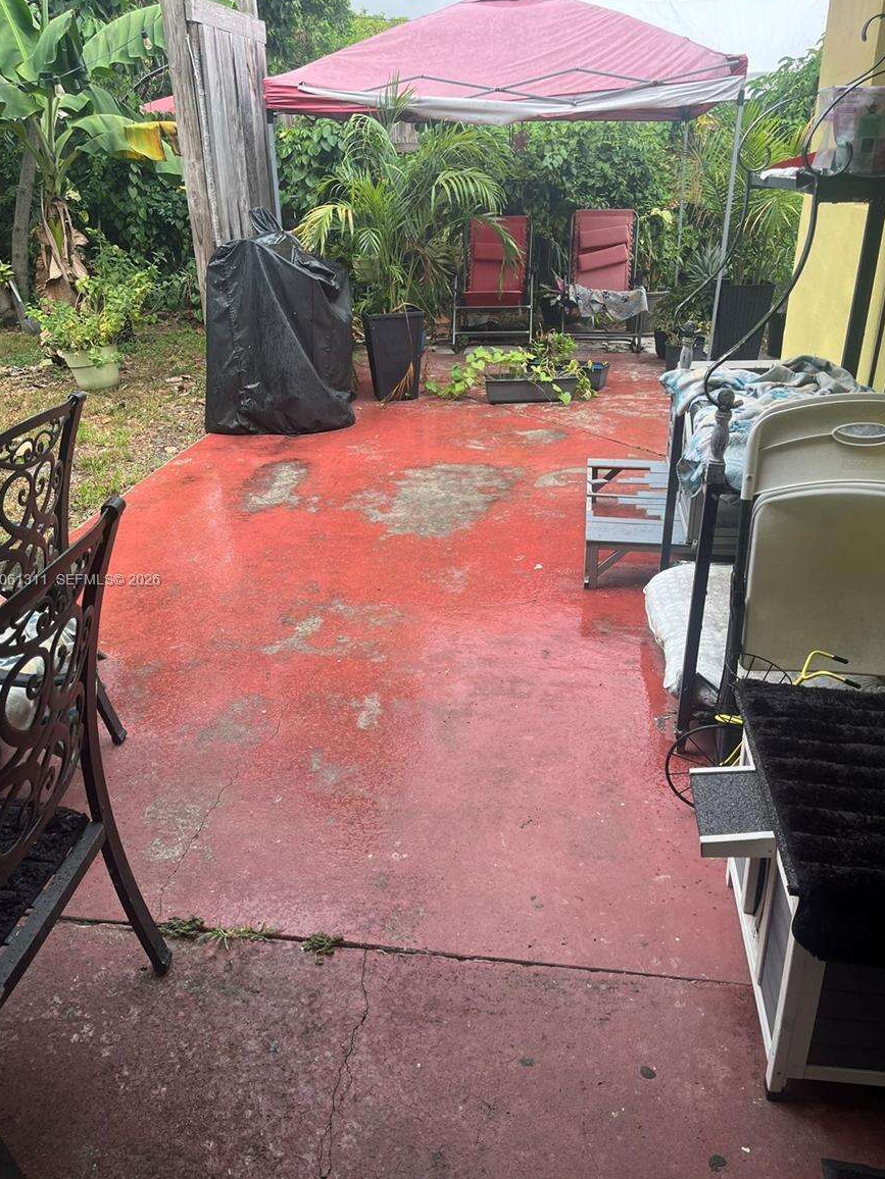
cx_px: 431
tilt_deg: -24.9
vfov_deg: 65.3
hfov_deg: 51.3
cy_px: 581
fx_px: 920
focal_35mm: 27
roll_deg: +0.4
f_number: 1.6
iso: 50
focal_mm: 5.1
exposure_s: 1/122
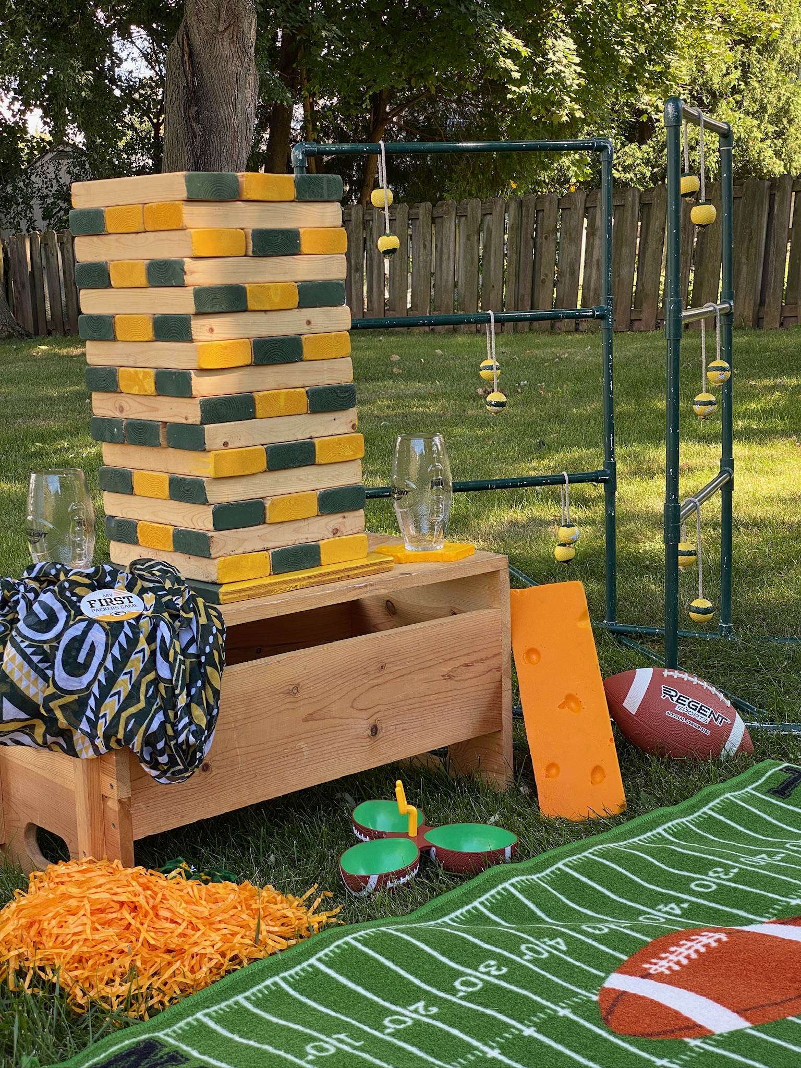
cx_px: 400
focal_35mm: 52
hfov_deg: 28.0
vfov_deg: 36.8
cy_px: 534
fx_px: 1604
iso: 25
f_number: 2
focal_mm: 6
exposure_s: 1/122
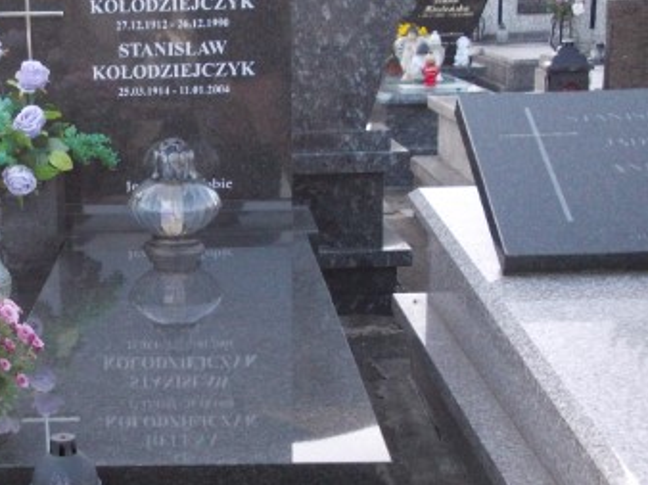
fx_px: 1347
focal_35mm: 72
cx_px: 127
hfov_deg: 26.5
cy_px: 303
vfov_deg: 20.4
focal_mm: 5.3
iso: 250
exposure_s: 1/250
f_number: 3.1
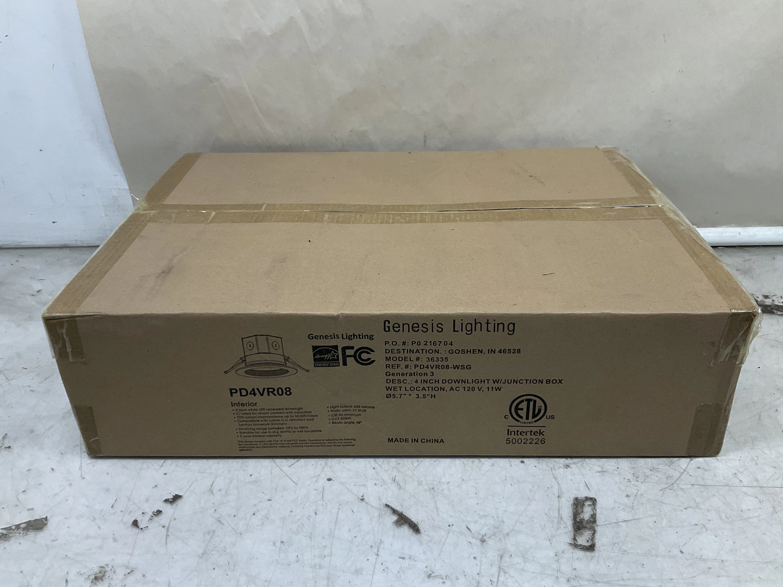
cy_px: 288
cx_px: 404
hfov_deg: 59.9
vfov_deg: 46.8
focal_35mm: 30
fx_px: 679
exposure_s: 1/120
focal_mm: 3
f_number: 1.8
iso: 40
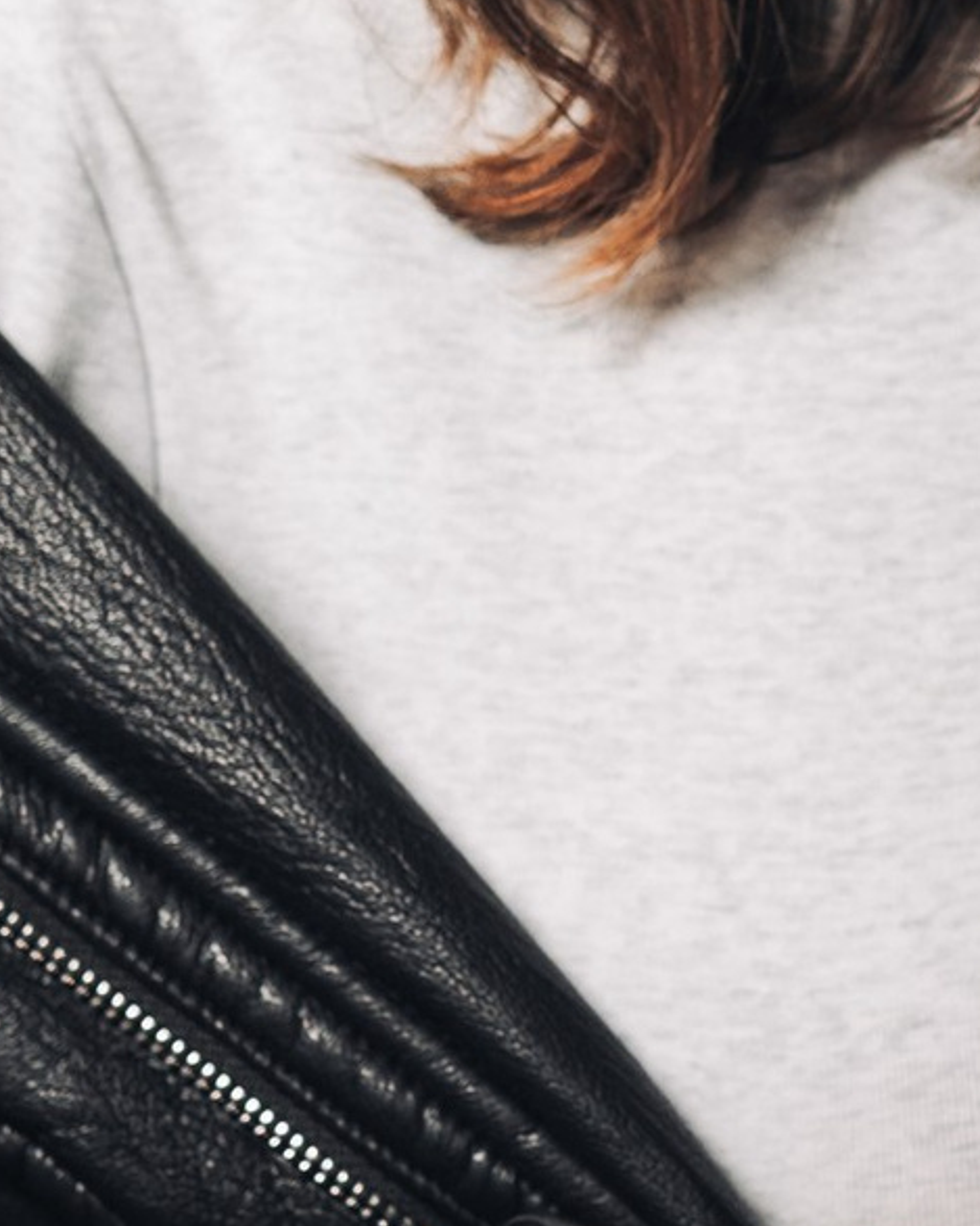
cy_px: 276
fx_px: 15820
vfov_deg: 4.4
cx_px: 957
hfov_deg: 3.5
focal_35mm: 436
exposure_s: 1/160
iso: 500
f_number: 3.5
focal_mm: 71
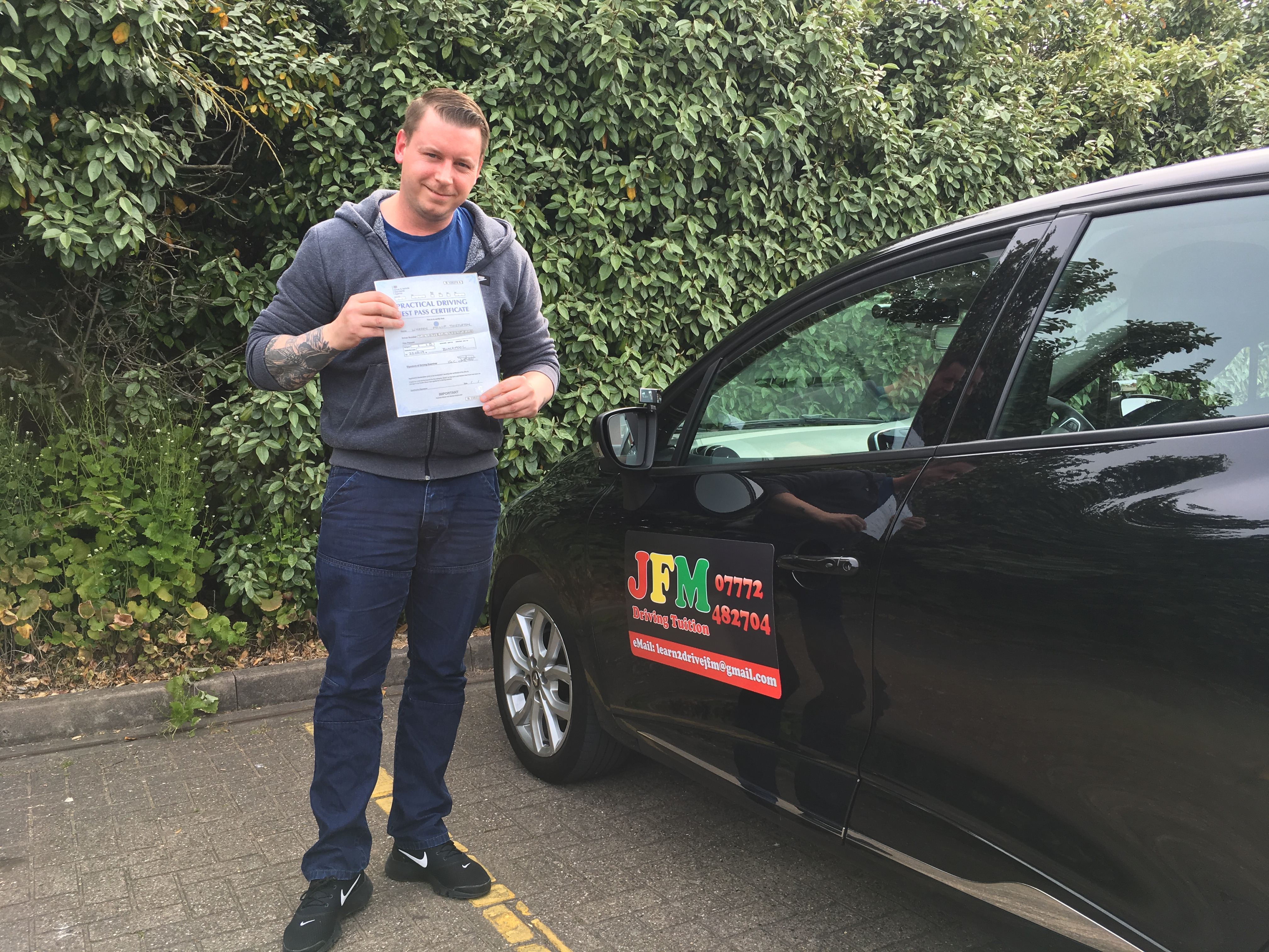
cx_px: 634
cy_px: 476
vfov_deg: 48.2
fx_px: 1063
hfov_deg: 61.7
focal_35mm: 29
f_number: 2.2
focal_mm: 4.15
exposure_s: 1/319
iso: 25
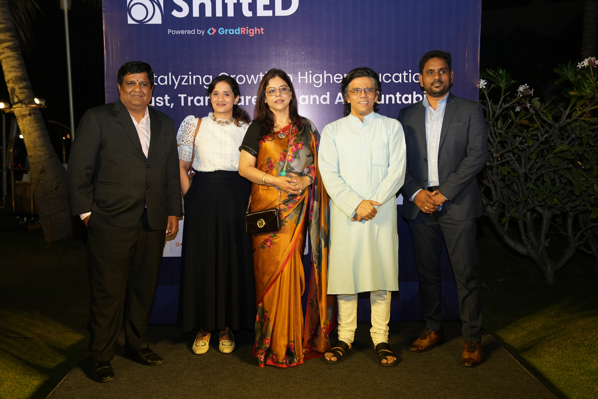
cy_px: 200
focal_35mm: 36
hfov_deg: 53.1
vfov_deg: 36.9
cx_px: 299
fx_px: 598
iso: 500
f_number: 3.5
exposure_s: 1/250
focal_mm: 36
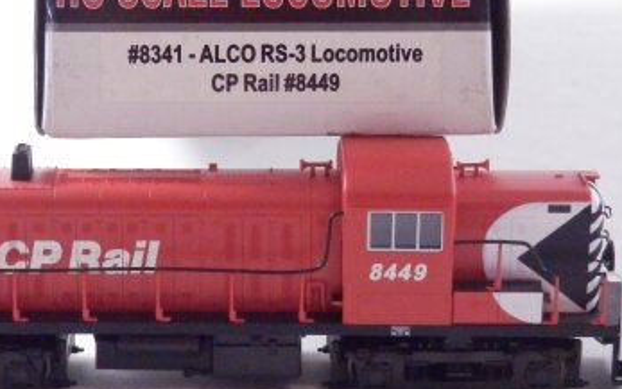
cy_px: 142
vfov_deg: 10.8
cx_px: 206
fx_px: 2051
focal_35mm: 121
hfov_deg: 17.2
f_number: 4.4
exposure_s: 1/160
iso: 1600
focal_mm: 11.9
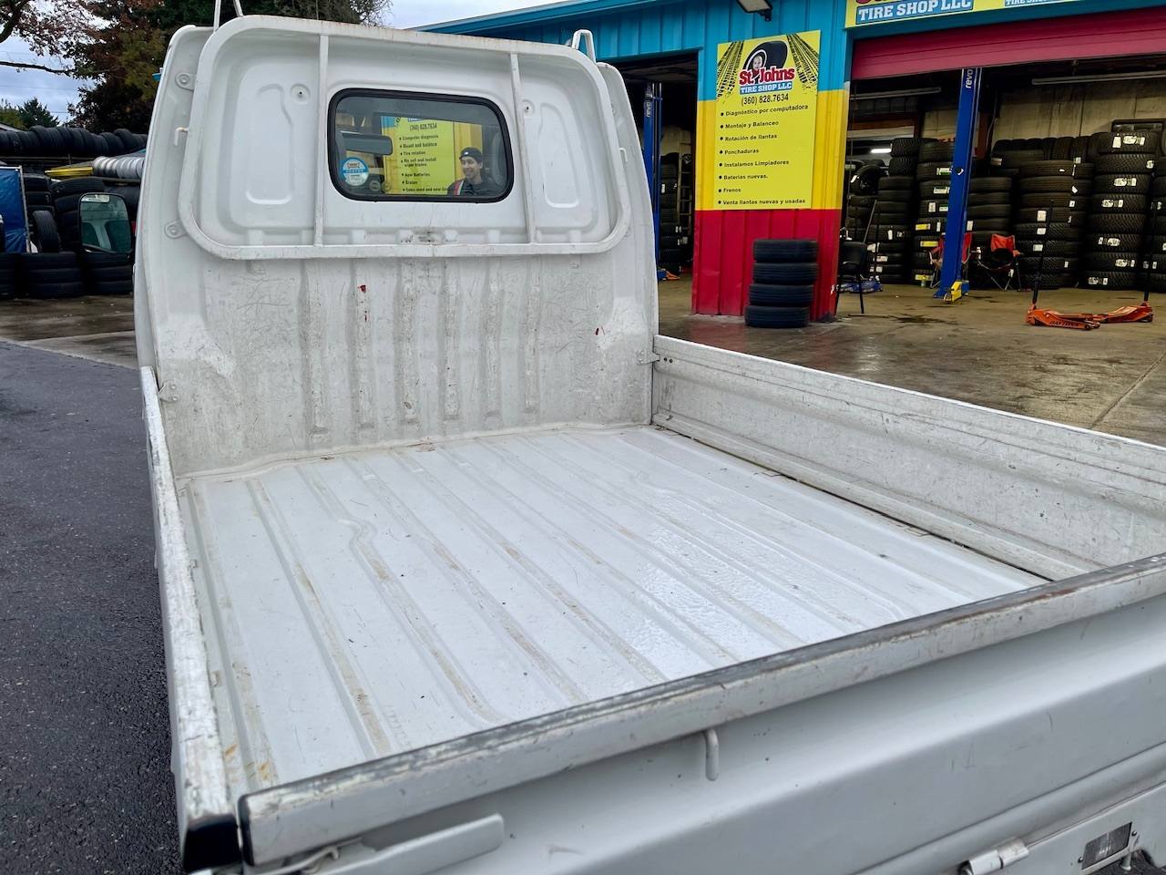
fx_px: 842
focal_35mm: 25
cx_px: 583
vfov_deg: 54.9
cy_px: 438
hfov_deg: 69.4
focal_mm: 5.1
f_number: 1.6
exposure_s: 1/121
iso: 64
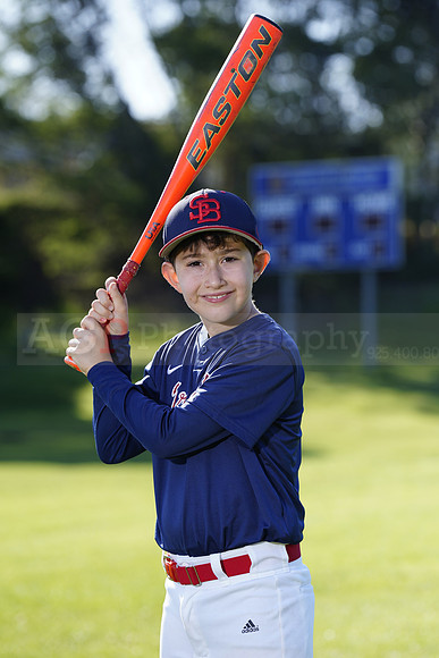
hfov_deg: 8.2
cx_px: 220
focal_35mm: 167
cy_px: 329
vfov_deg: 12.3
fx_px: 3053
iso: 100
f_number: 5
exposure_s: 1/250
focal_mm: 167
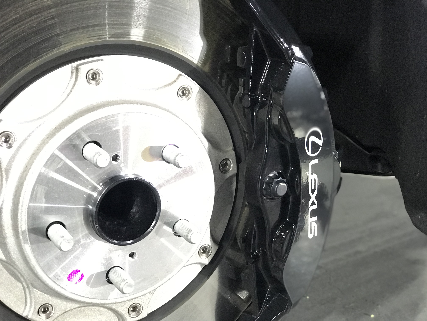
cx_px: 214
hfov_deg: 33.8
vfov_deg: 25.7
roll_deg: +3.5
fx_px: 703
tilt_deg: -18.5
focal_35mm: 57
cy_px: 160
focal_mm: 6.6
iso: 640
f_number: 2.8
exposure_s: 1/60
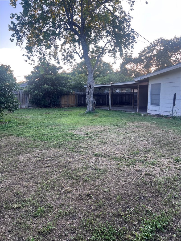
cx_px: 90
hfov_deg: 53.1
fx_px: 181
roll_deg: +2.8
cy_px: 120
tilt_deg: -2.9
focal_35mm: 26
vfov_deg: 67.3
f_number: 1.5
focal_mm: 5.7
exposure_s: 1/180
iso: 40
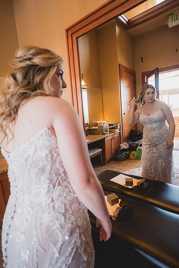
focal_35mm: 18
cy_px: 134
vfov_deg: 90.0
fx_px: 134
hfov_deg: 67.4
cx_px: 90
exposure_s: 1/320
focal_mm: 18
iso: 1250
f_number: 2.8
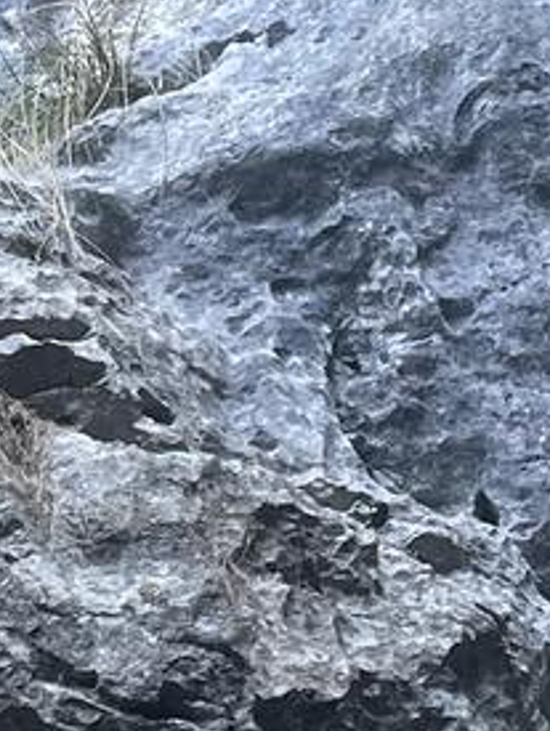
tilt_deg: +37.6
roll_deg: -7.3
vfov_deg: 12.9
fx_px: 3191
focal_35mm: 151
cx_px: -457
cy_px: 11
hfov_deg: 9.4
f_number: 1.6
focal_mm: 4.2
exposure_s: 1/121
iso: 100
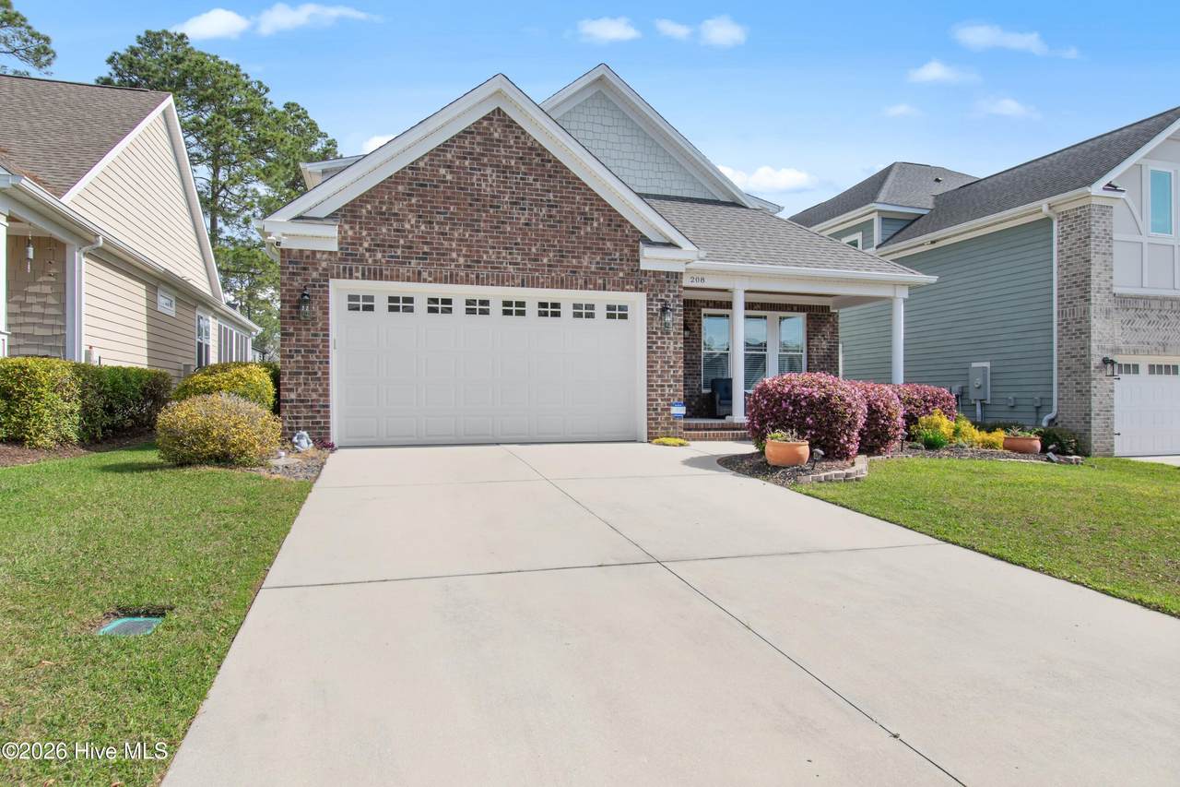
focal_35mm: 21
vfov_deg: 59.5
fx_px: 688
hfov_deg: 81.2
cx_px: 590
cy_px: 394
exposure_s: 1/320
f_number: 9
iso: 100
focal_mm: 14
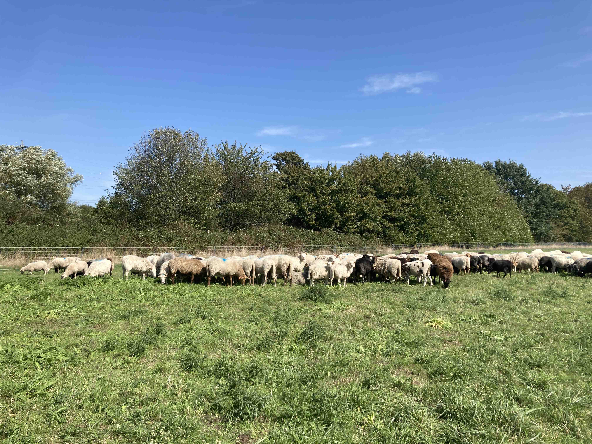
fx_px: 479
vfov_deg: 49.7
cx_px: 296
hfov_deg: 63.4
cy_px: 222
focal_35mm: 28
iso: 20
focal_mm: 4
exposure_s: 1/1600
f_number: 1.8
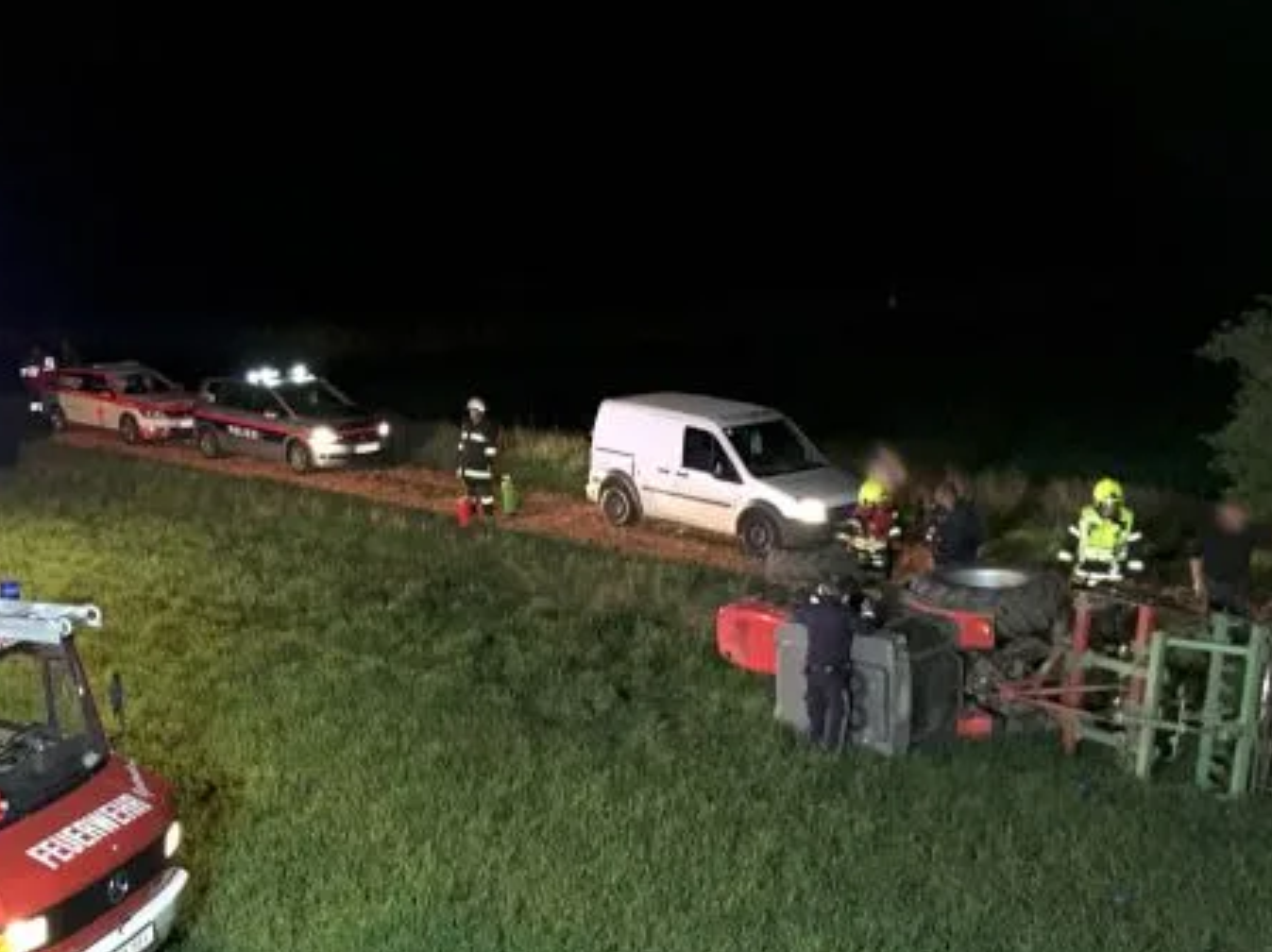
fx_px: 1542
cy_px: 639
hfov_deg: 44.4
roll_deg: +0.3
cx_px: 470
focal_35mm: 42
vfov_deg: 34.0
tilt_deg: -16.3
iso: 400
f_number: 2.2
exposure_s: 1/17
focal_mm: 4.15
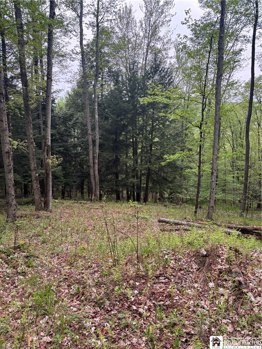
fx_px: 262
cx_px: 131
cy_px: 174
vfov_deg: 67.3
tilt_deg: -10.4
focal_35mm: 26
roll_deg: -0.3
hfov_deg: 53.1
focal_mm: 5.96
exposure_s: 1/192
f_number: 1.6
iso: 50
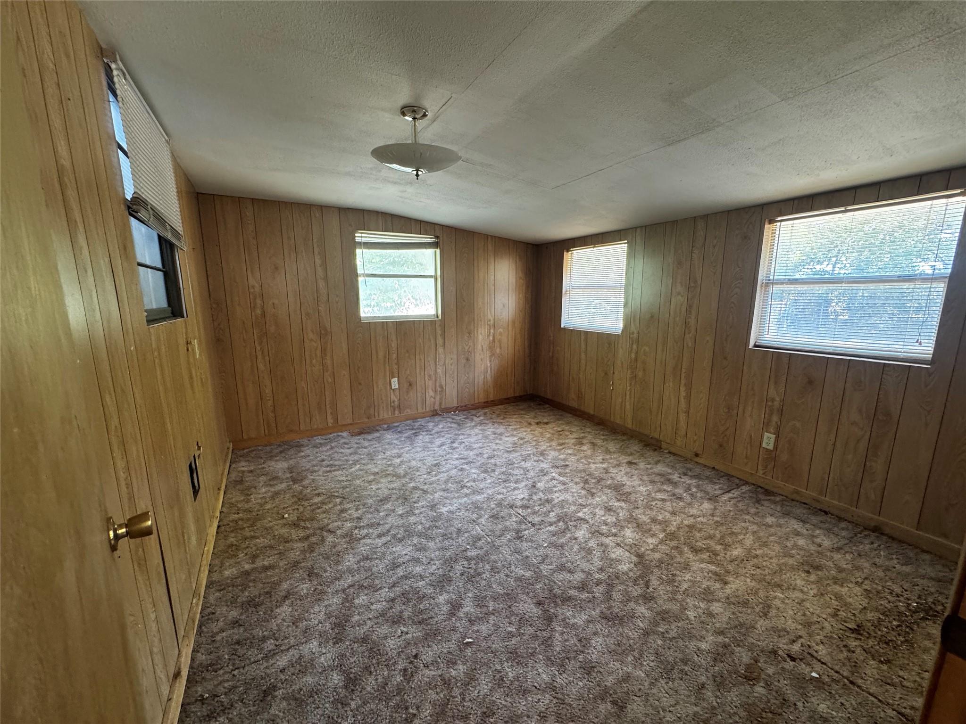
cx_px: 483
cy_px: 362
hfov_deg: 102.1
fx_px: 391
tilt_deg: -11.2
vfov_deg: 85.7
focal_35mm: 14
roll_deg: +0.9
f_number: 2.2
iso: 320
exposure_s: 1/60
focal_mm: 2.22
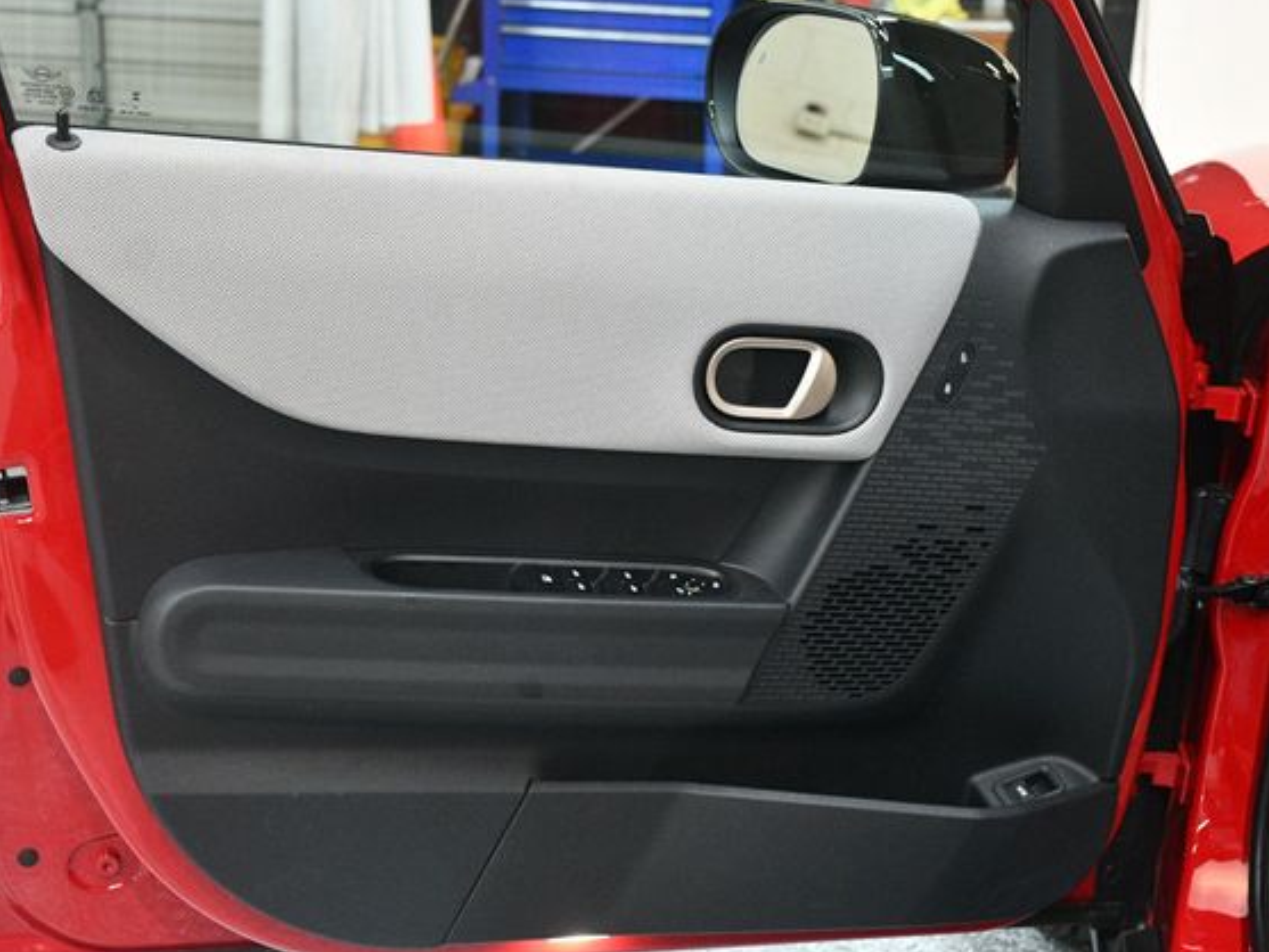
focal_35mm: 53
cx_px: 652
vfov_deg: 27.5
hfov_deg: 36.2
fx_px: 1943
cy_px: 476
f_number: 4
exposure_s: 1/60
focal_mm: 32
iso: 3200
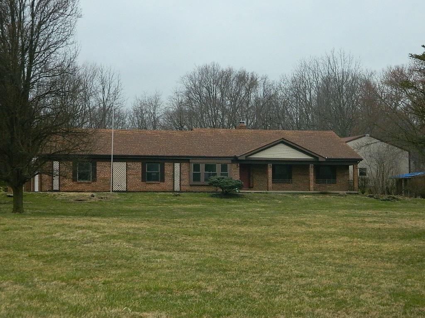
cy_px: 159
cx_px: 212
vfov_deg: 17.6
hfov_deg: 23.3
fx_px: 1031
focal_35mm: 84
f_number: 4.2
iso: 400
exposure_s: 1/500
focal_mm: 15.1
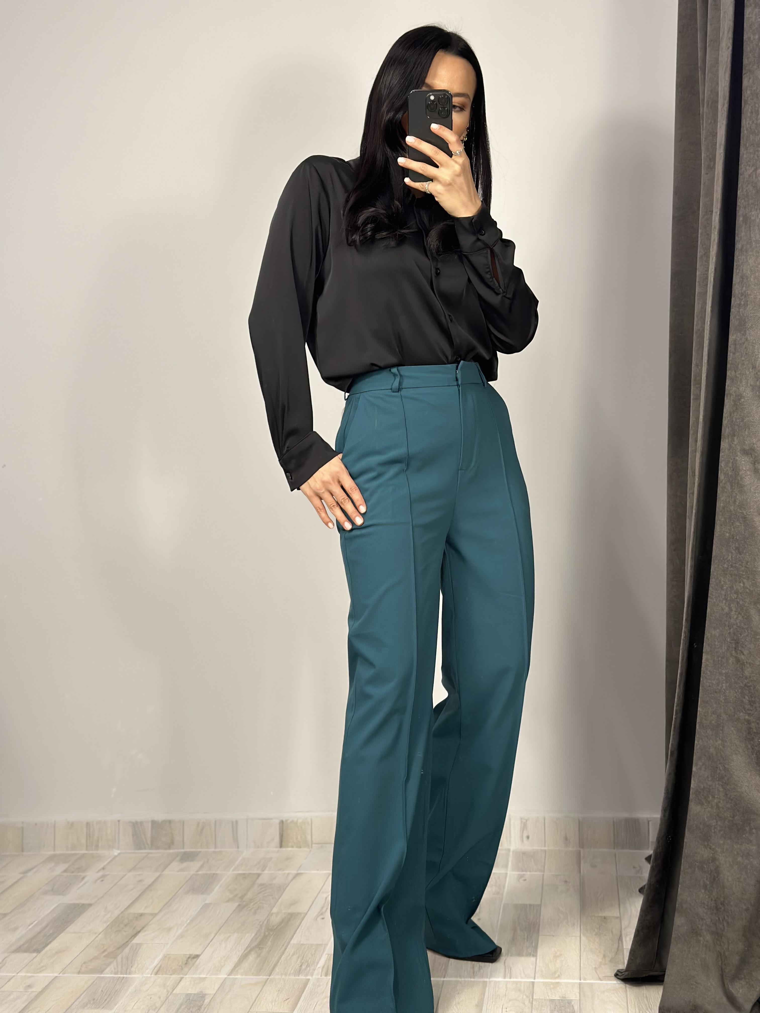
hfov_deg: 30.3
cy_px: 506
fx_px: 1405
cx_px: 380
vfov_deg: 39.7
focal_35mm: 48
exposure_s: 1/100
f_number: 1.78
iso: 160
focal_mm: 6.86
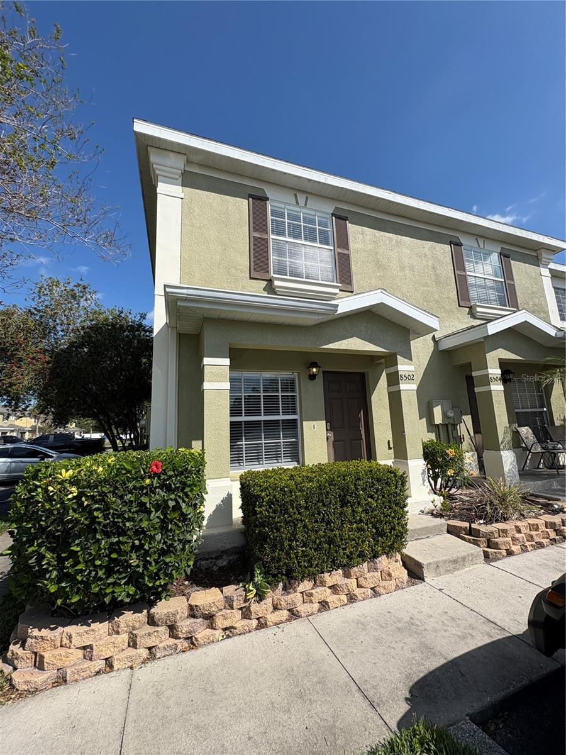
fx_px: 305
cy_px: 378
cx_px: 283
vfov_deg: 102.1
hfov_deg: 85.7
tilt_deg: +10.1
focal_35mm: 14
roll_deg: +1.8
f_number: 2.2
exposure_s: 1/1880
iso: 50
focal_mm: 2.22
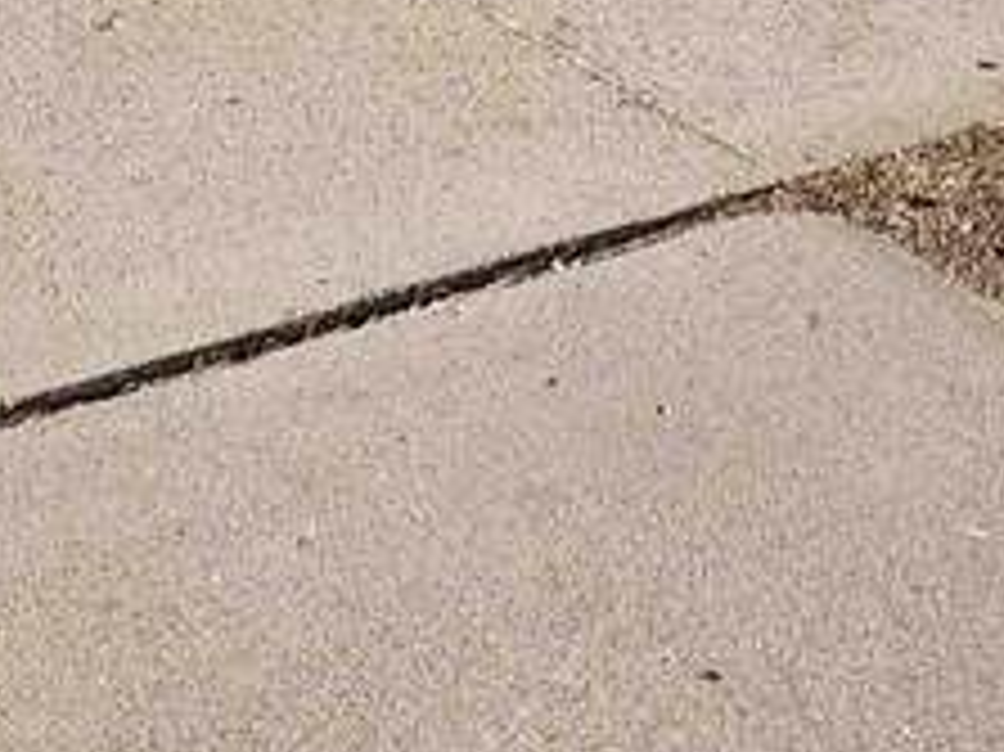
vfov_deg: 9.3
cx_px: 441
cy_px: -1369
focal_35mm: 132
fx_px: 3826
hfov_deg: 14.9
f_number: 1.7
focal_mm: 6.3
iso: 10
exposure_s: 1/699
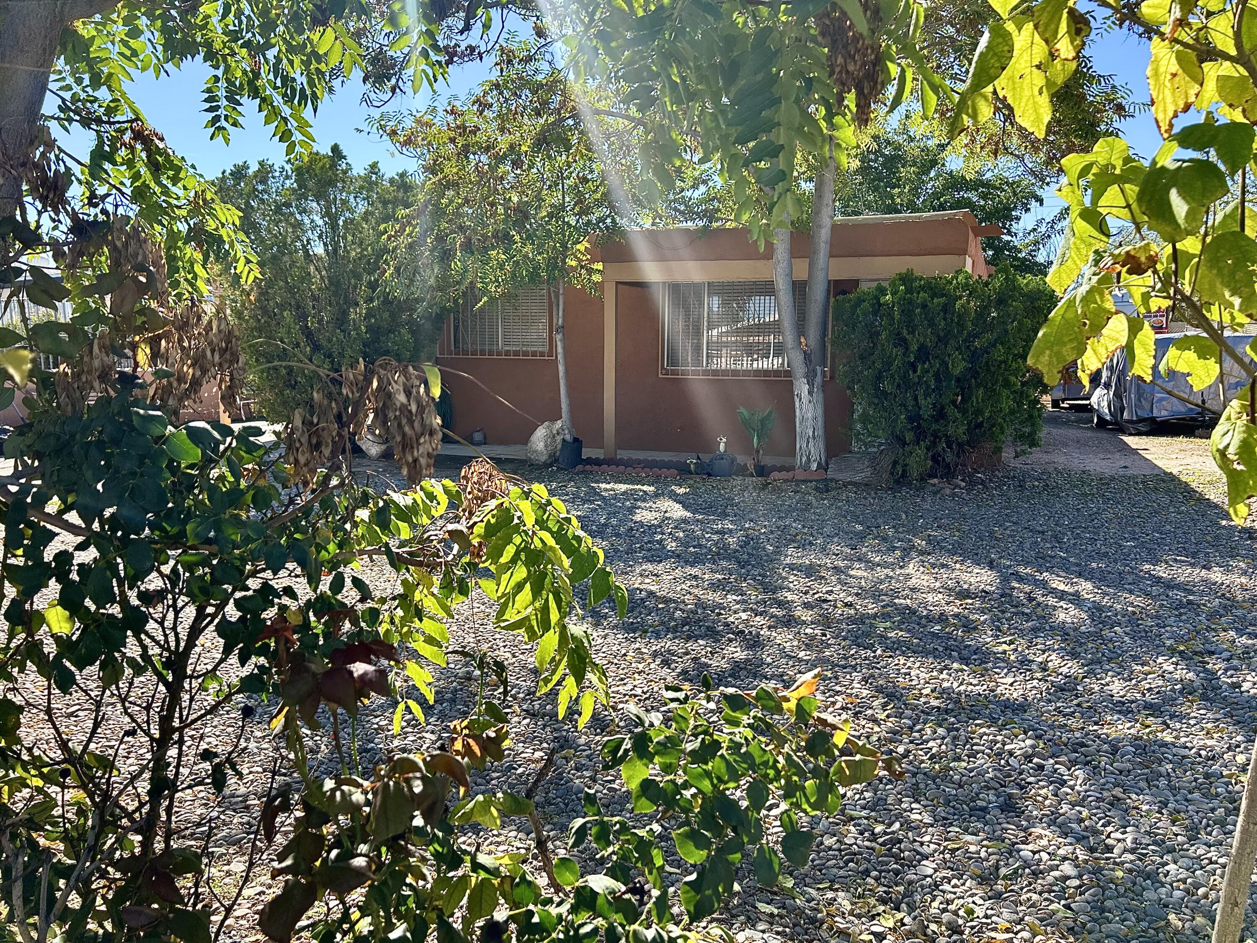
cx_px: 628
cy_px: 472
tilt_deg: -6.1
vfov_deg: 53.1
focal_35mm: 26
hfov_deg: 67.3
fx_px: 944
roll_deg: -0.4
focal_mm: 5.7
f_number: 1.5
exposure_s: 1/814
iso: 50
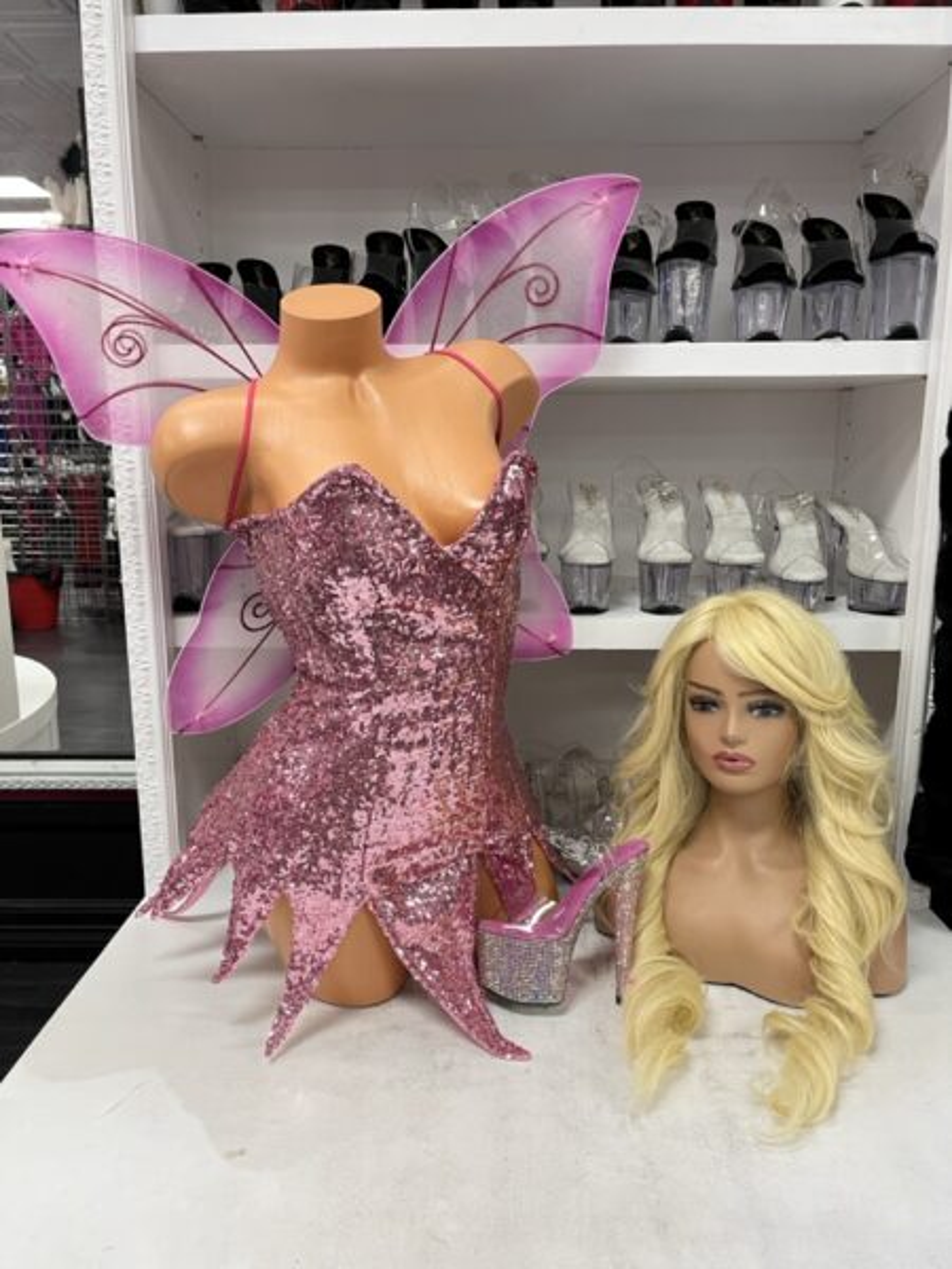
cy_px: 634
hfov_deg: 53.1
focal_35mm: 26
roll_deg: +0.2
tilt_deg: -11.7
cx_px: 476
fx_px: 953
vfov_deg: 67.3
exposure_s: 1/60
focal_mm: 5.1
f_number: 1.6
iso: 160
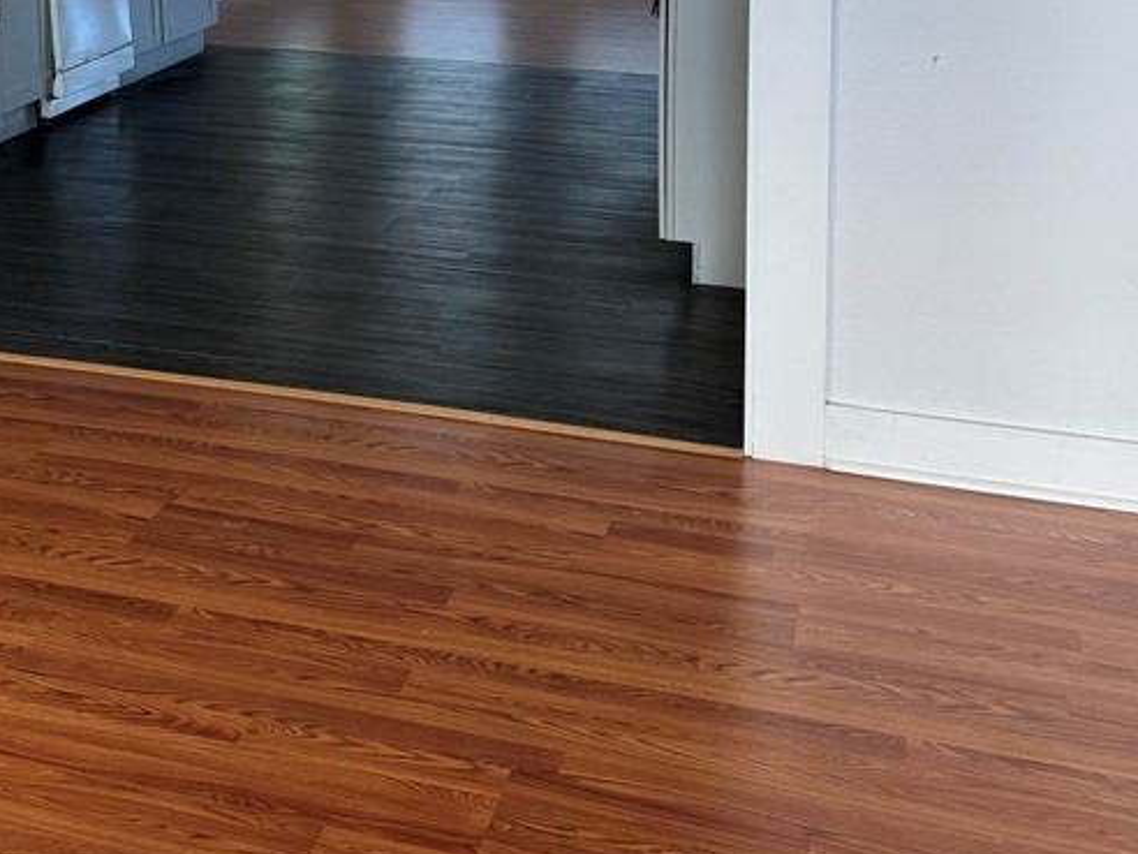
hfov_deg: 37.5
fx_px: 1644
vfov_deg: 27.1
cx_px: 326
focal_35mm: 50
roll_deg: +0.5
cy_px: -39
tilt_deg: -8.1
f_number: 1.78
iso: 125
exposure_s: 1/121
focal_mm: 6.86
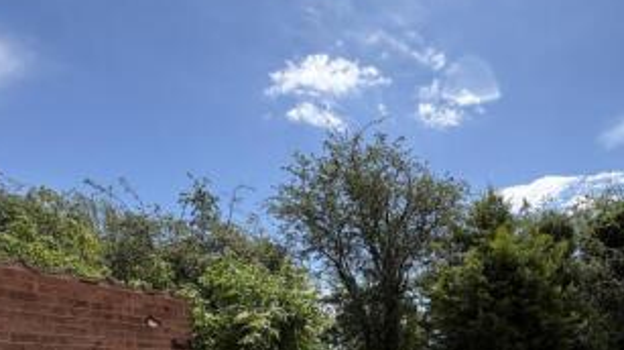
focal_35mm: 29
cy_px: 418
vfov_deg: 33.0
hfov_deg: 62.2
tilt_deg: -5.0
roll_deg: +1.7
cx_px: 471
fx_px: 479
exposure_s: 1/1370
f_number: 2.2
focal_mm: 2.22
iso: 40
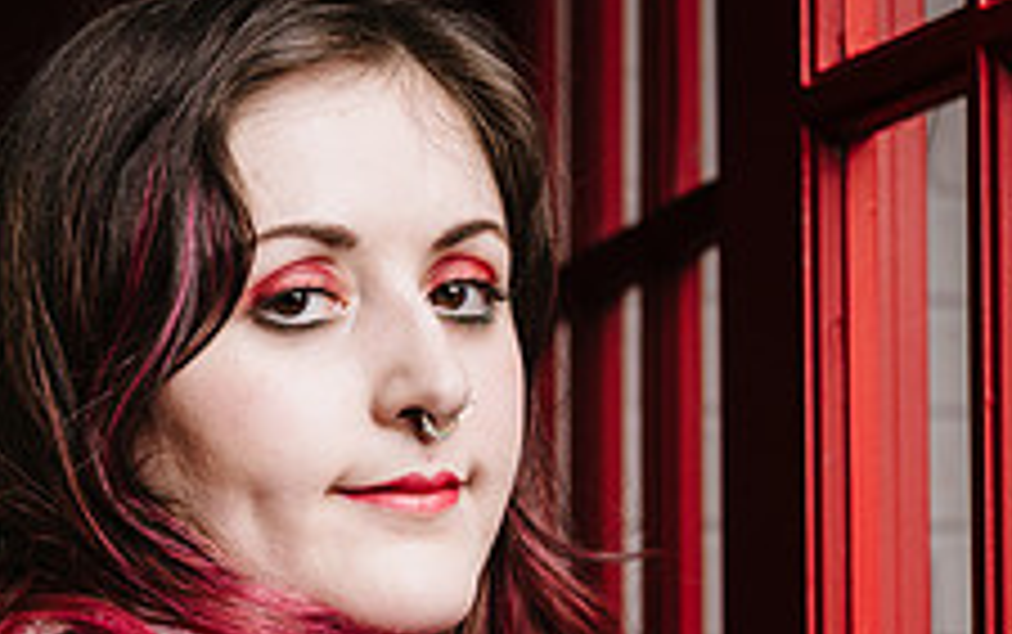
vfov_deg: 9.1
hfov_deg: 14.1
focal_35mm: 144
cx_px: -142
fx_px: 3975
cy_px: 581
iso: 64
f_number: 4
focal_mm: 52
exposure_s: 1/160
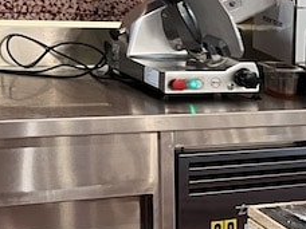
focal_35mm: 117
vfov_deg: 12.4
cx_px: 529
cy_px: 279
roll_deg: -6.8
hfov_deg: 14.9
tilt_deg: -19.1
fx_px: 1034
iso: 160
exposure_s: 1/50
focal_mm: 5.1
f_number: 1.6
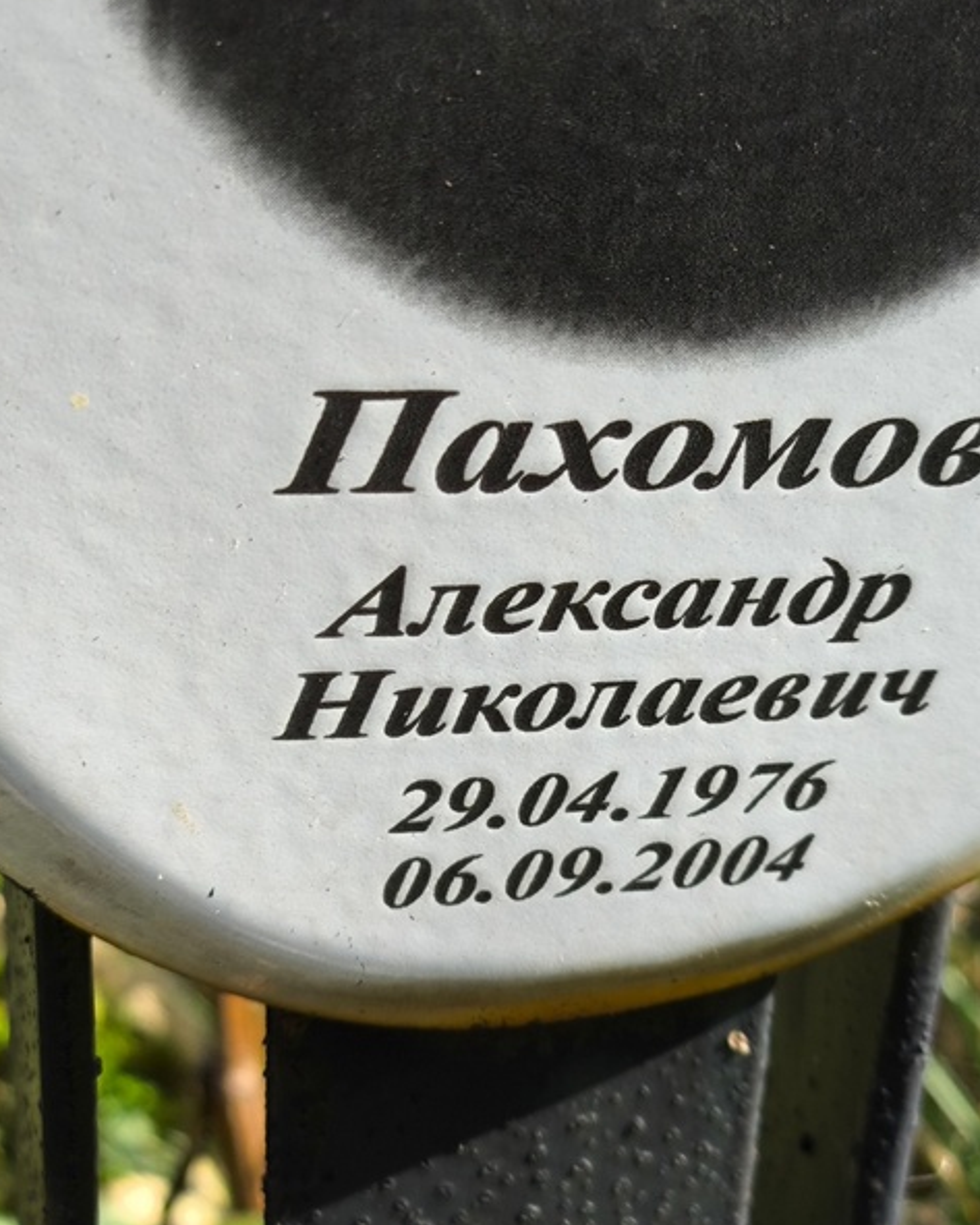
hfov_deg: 23.1
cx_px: 552
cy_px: 616
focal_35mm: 66
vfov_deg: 28.7
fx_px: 2392
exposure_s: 1/275
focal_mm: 4.71
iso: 50
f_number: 1.7
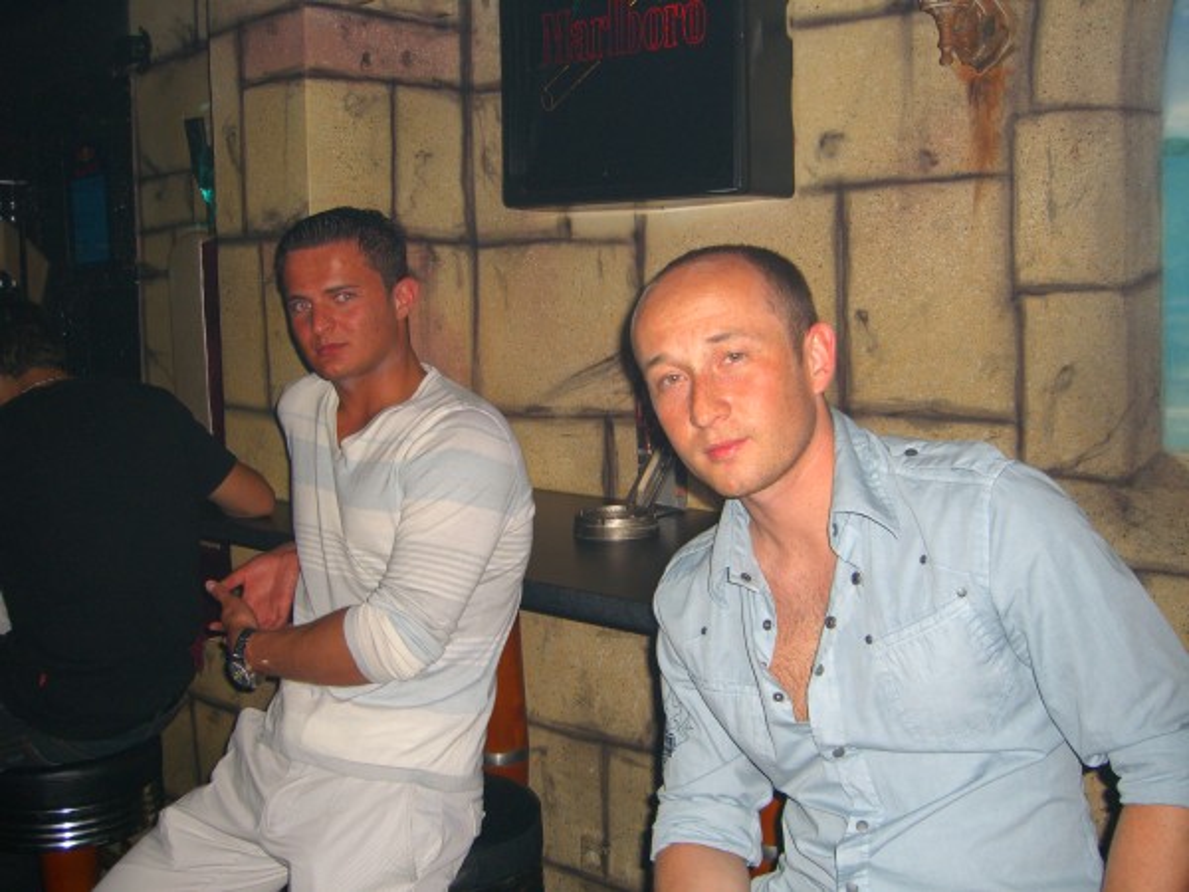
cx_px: 594
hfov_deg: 49.0
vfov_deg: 37.7
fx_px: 1305
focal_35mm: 38
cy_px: 446
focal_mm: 7.9
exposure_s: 1/60
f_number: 2.8
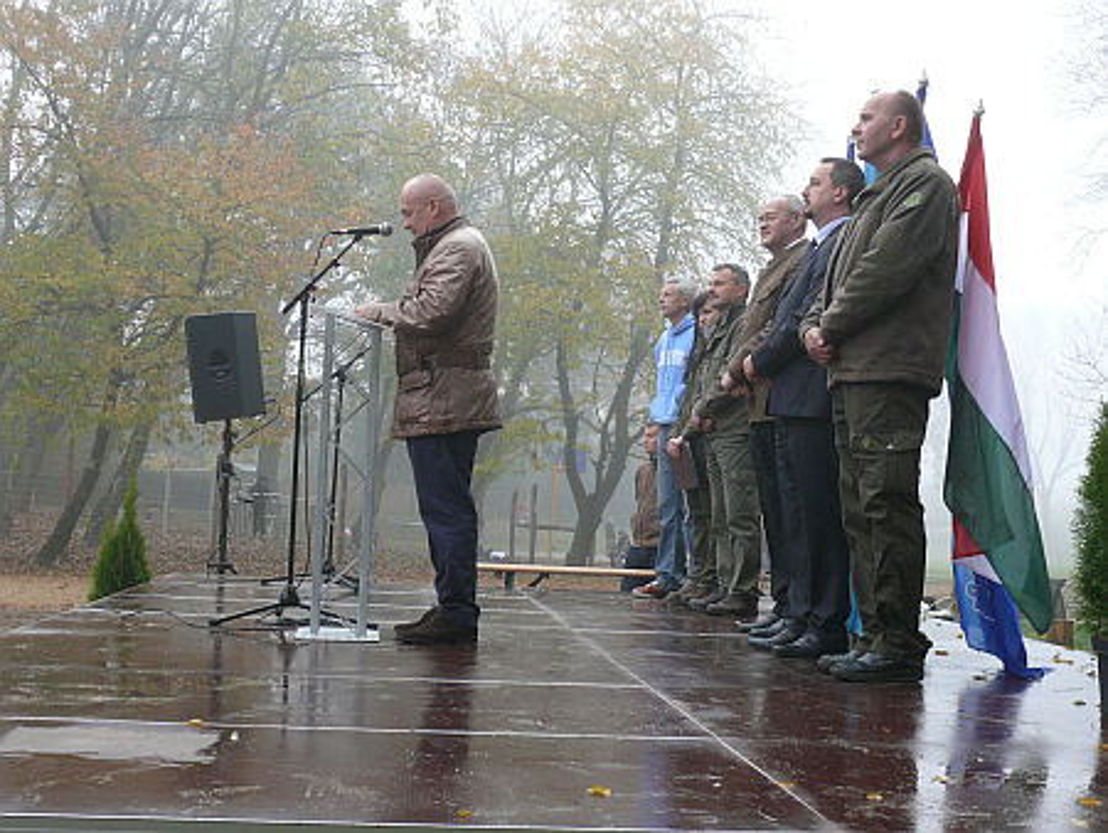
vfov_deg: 29.7
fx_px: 1569
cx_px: 554
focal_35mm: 49
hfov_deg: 38.9
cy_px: 416
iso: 100
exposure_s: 1/125
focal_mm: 9
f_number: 4
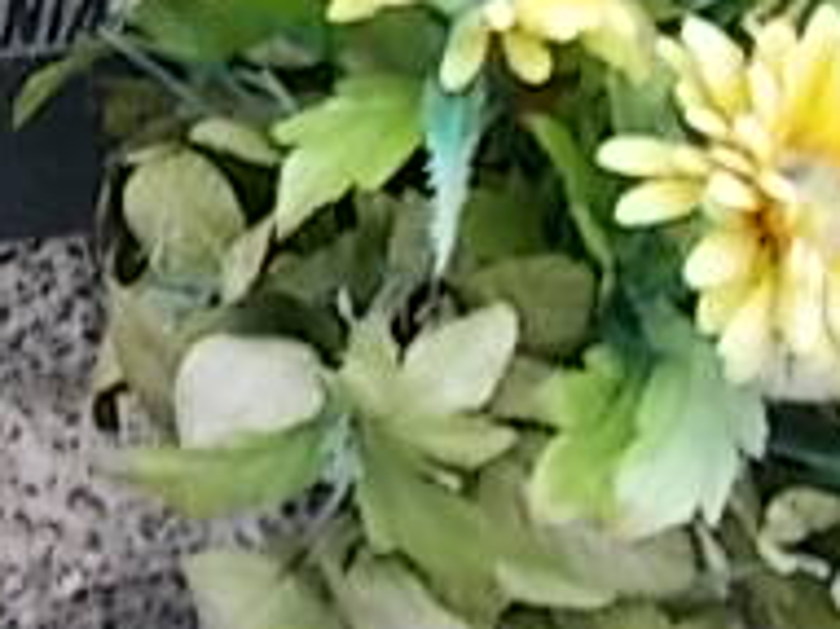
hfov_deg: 18.8
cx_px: -541
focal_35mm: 87
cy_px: -255
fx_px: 2110
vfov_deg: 15.8
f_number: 3.2
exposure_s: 1/25
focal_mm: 4.6
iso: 125
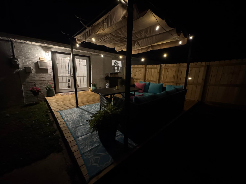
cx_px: 123
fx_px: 100
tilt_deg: -10.8
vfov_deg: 85.7
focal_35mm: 14
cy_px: 92
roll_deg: -2.0
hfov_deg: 102.1
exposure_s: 1/28
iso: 1600
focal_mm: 2.22
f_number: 2.2
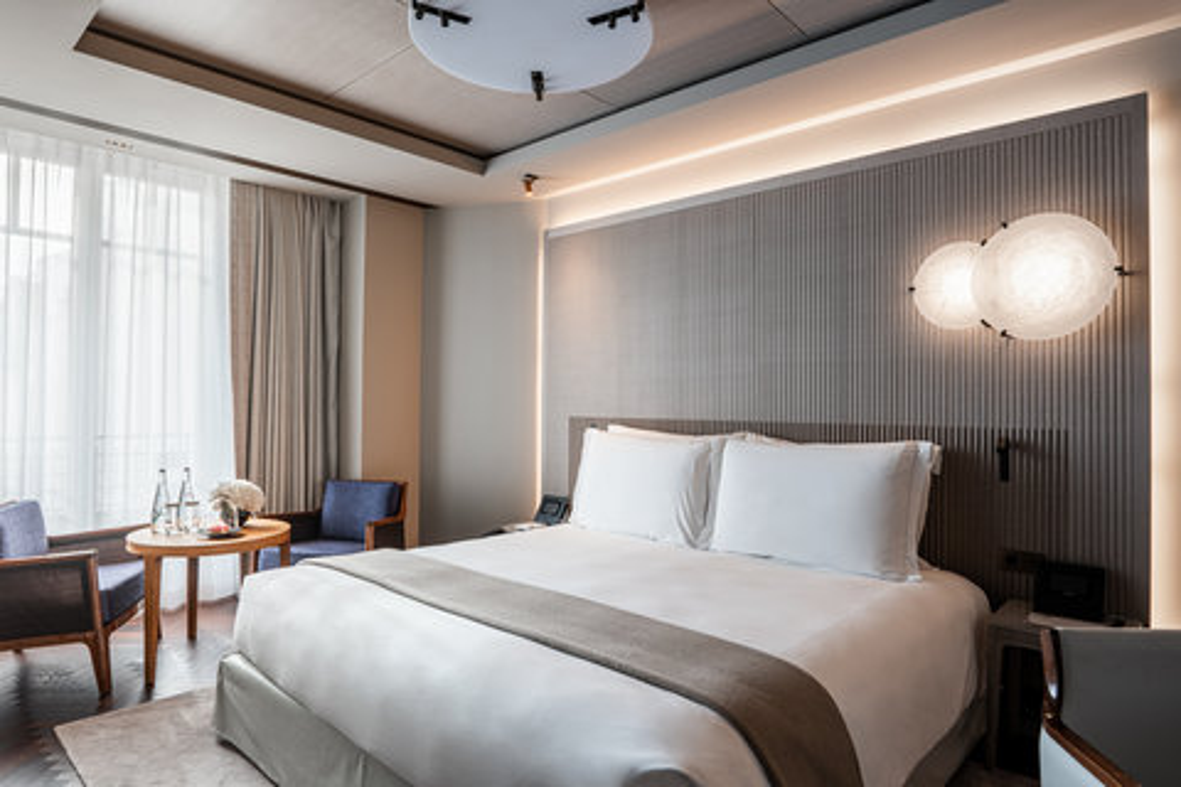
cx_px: 590
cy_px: 394
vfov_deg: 61.9
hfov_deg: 84.0
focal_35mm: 20
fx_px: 656
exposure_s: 1/30
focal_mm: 20
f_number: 11
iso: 100
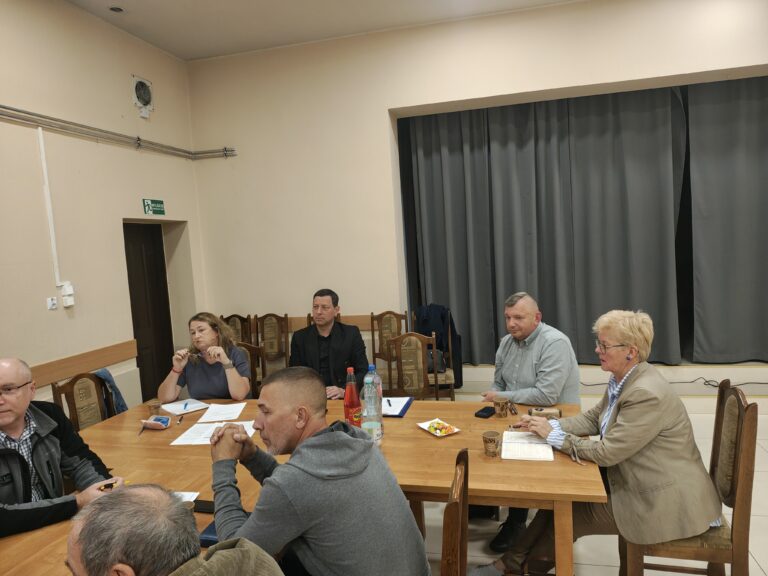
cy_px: 288
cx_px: 384
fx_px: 510
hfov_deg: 73.9
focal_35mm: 23
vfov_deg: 58.9
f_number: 1.6
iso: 1238
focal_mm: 6.57
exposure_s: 1/100
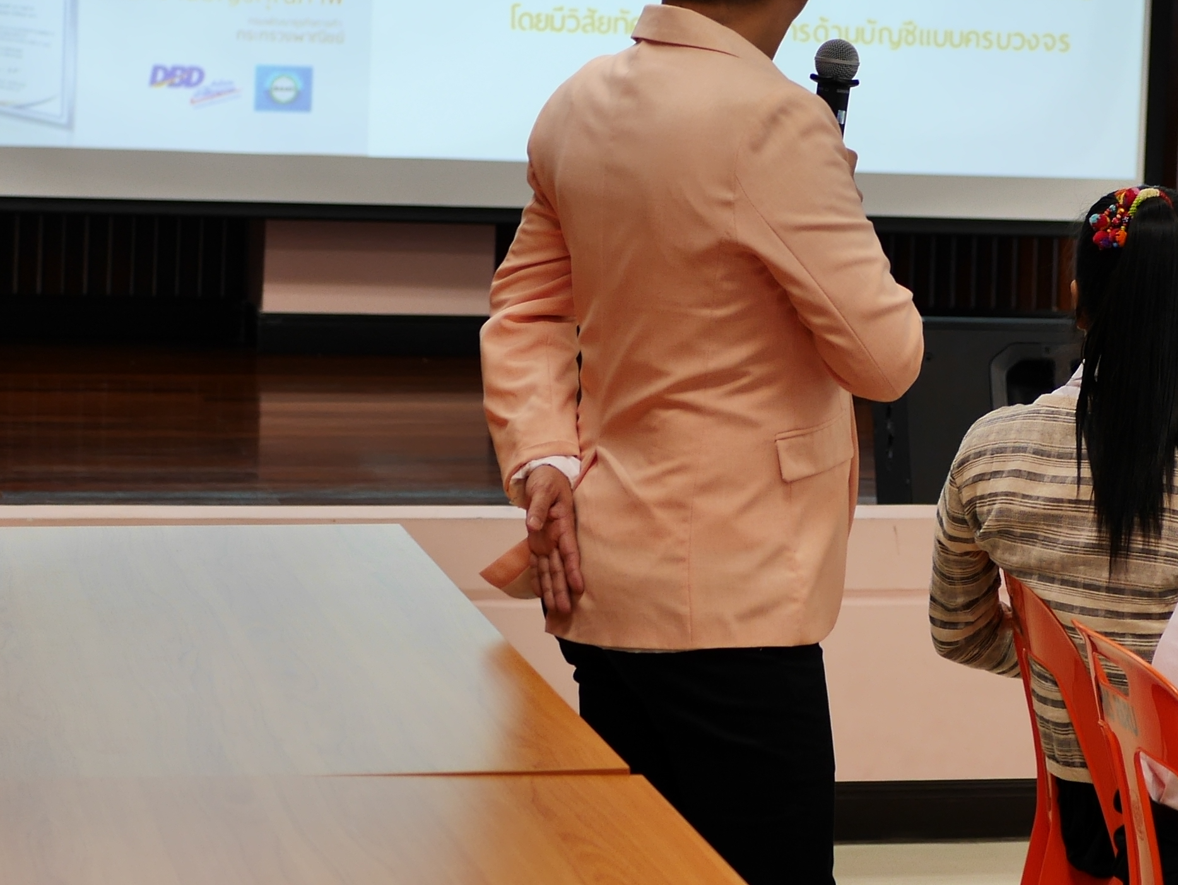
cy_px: 88
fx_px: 4188
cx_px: 1063
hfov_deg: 15.8
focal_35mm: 123
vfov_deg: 12.0
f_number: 2
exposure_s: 1/125
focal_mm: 25
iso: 200
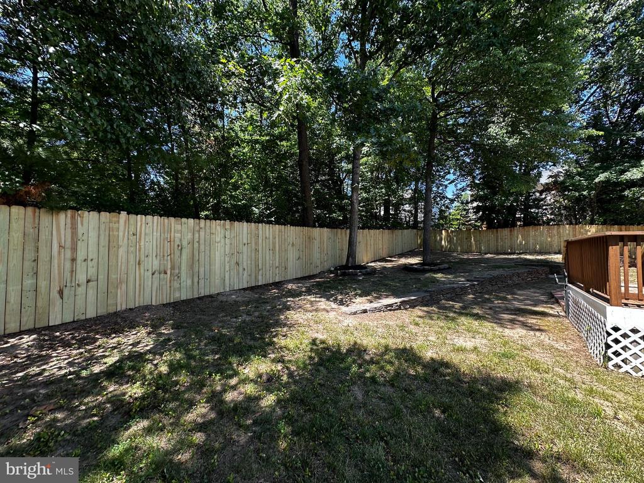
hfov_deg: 102.1
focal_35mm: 14
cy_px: 242
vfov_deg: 85.7
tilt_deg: +3.4
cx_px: 322
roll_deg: -0.9
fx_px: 260
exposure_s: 1/217
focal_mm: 2.22
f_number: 2.2
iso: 40
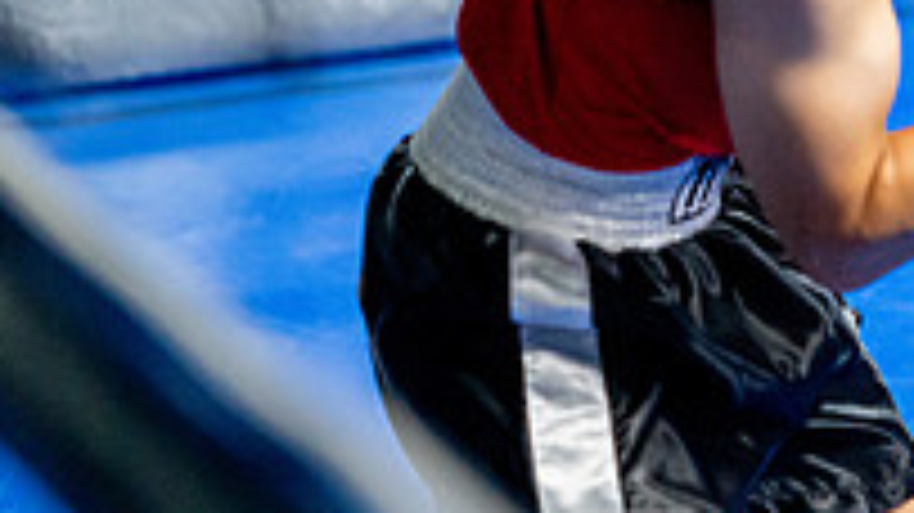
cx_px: 1292
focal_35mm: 150
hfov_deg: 13.6
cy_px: -277
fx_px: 3634
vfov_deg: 7.9
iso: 4000
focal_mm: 50
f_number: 2
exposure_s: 1/1000
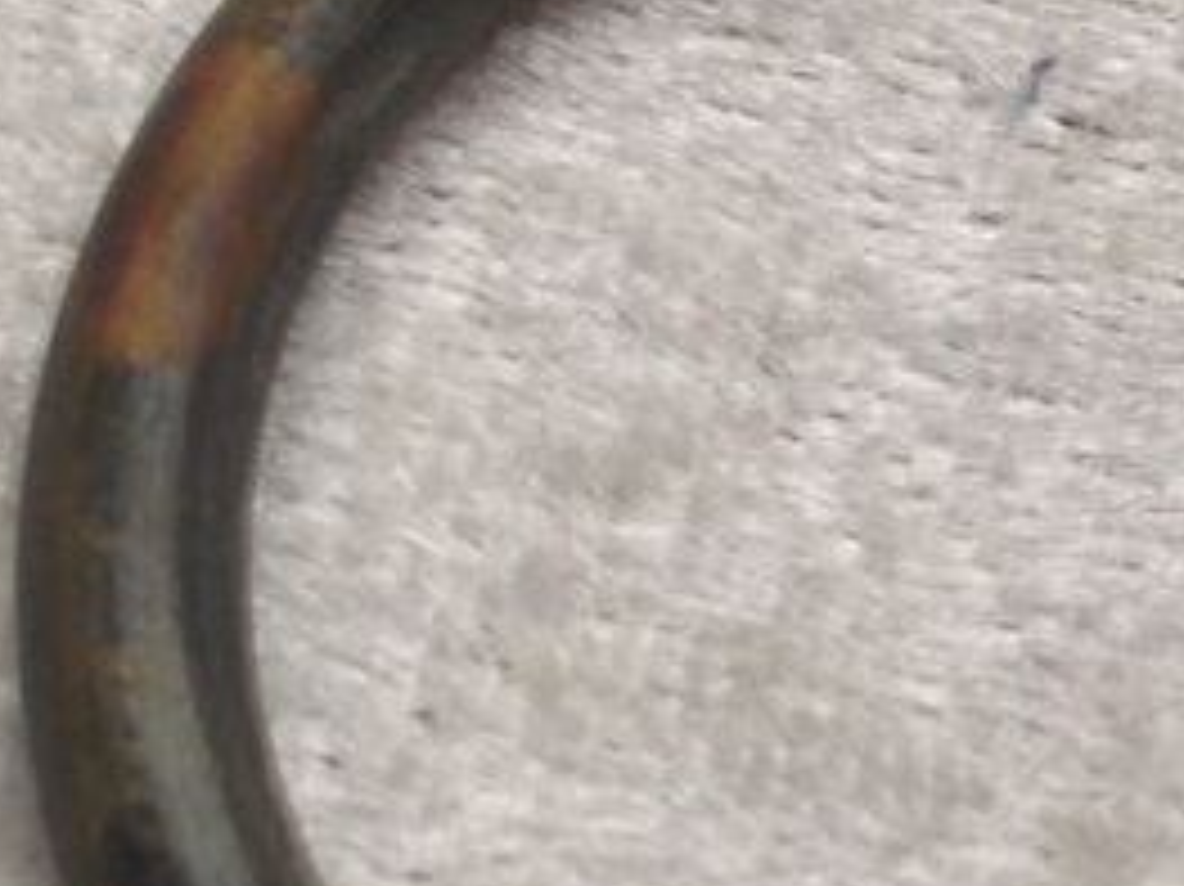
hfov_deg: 13.6
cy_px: -29
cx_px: 1963
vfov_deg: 11.0
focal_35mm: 133
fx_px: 4547
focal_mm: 4.28
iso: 50
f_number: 2.4
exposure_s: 1/20
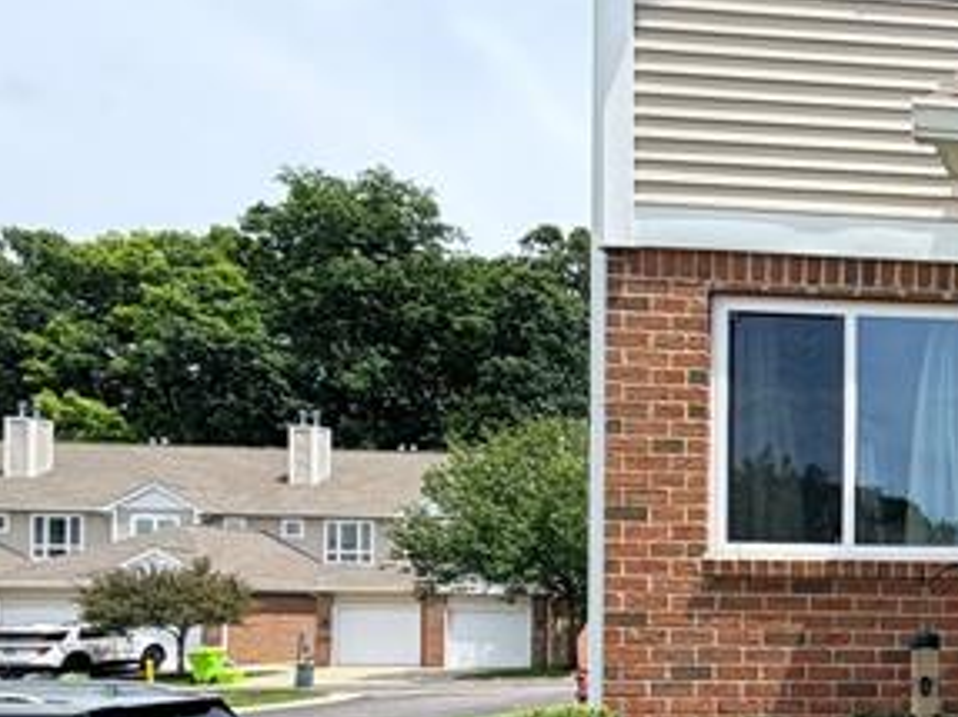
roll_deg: +0.1
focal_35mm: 50
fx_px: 1383
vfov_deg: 28.2
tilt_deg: -0.2
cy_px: 624
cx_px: 1435
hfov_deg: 27.0
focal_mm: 2.22
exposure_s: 1/770
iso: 32
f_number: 2.2
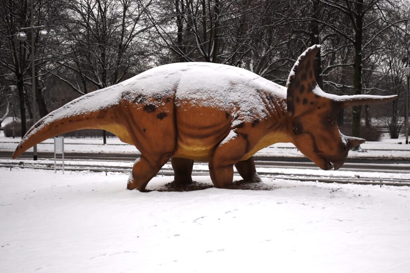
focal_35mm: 52
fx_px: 598
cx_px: 205
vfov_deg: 25.8
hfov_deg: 37.8
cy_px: 136
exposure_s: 1/2500
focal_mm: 35
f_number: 5.6
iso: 1000
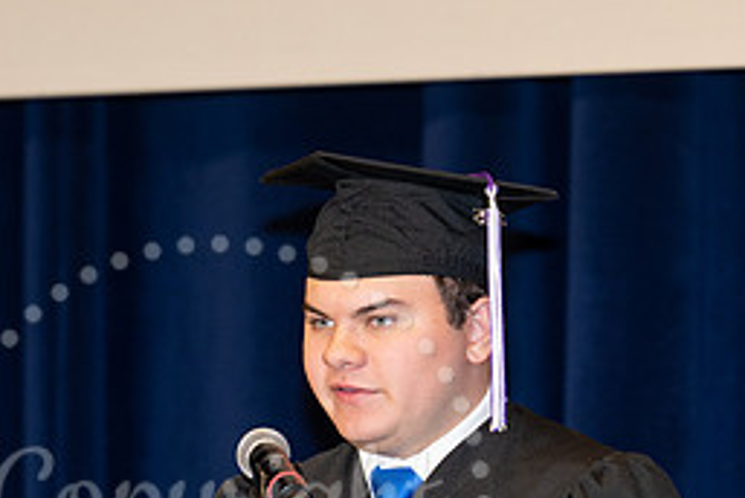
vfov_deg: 3.1
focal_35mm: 451
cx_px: 215
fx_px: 9344
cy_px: 508
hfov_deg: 4.6
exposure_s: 1/80
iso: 1000
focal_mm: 200
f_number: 5.6
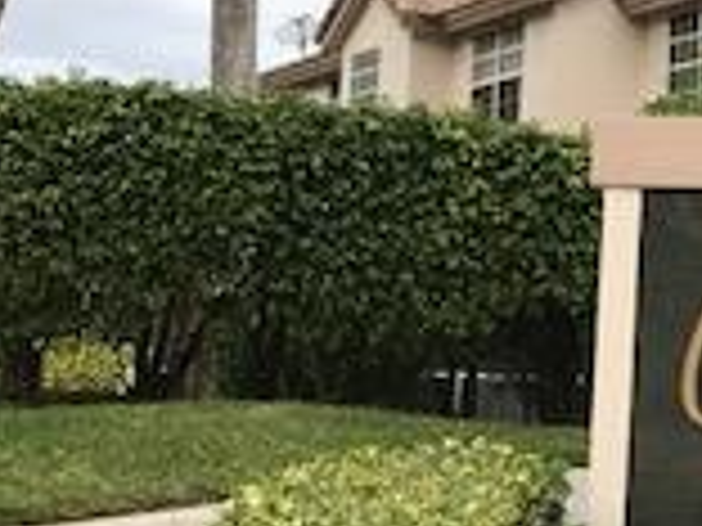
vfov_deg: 12.8
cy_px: 117
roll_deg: -2.1
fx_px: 2332
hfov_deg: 16.2
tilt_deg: +4.9
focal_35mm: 115
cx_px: 922
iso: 20
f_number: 1.8
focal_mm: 3.99
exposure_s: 1/665
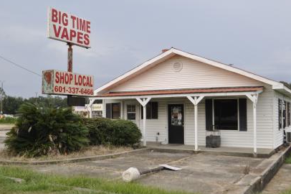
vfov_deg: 33.3
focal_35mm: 40
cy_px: 102
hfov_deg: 48.4
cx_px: 160
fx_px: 323
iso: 360
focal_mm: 24
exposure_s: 1/125
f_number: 5.6
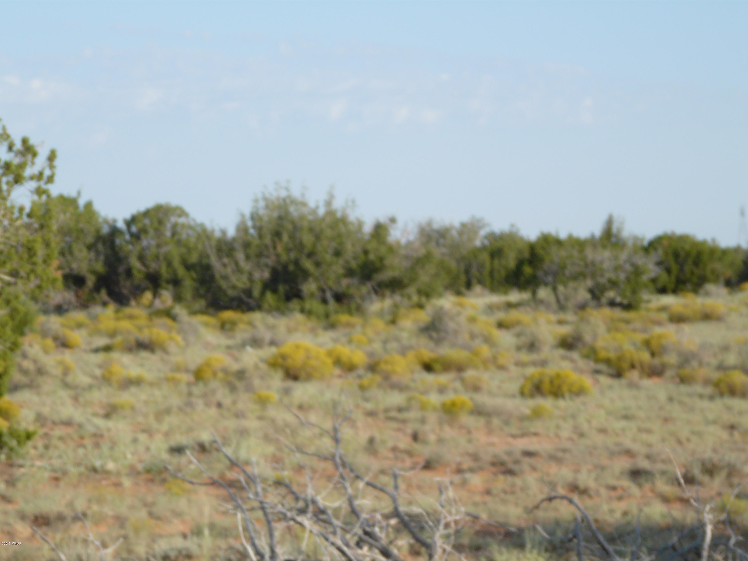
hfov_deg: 14.3
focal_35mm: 138
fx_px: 2982
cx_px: 374
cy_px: 280
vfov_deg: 10.7
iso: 100
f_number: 3.6
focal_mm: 22.6
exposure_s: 1/640
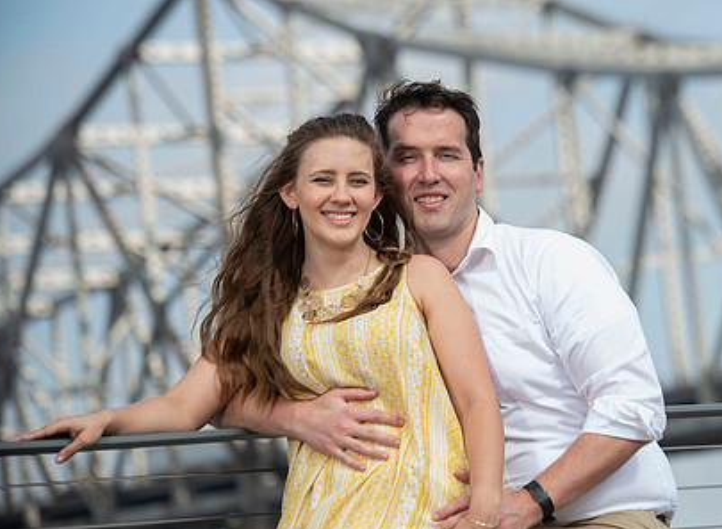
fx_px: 5318
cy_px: 238
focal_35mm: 257
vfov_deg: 5.7
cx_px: 520
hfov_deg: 7.8
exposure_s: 1/250
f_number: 5.6
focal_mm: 155
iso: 50
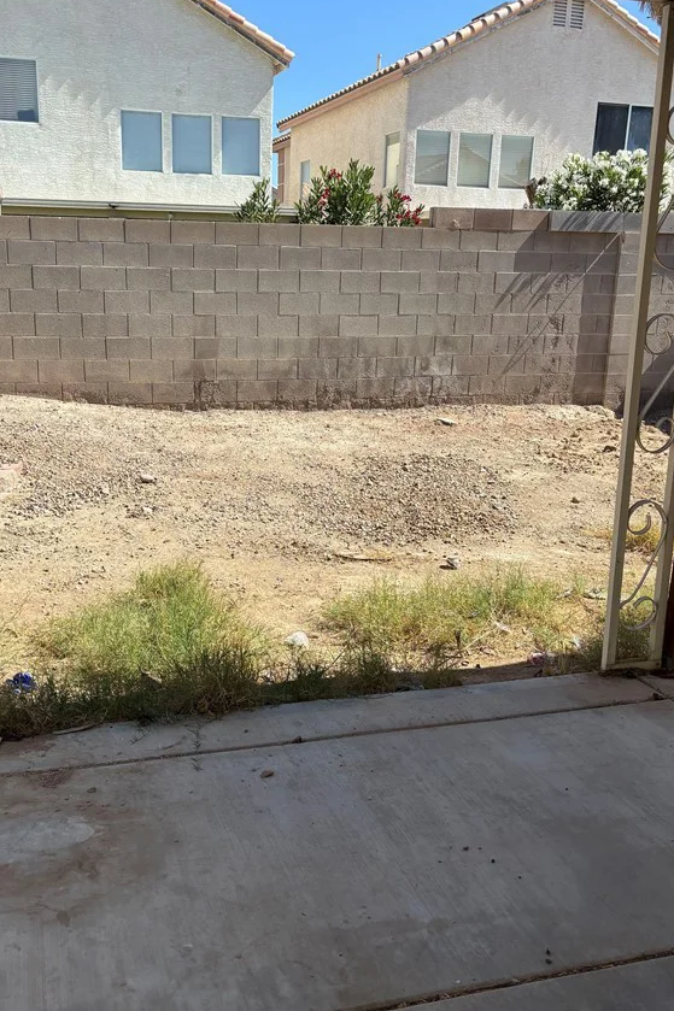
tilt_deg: -15.4
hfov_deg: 39.8
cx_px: 270
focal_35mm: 33
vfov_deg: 57.2
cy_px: 525
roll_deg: -0.9
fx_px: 927
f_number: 1.6
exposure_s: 1/2778
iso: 50
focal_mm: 5.96
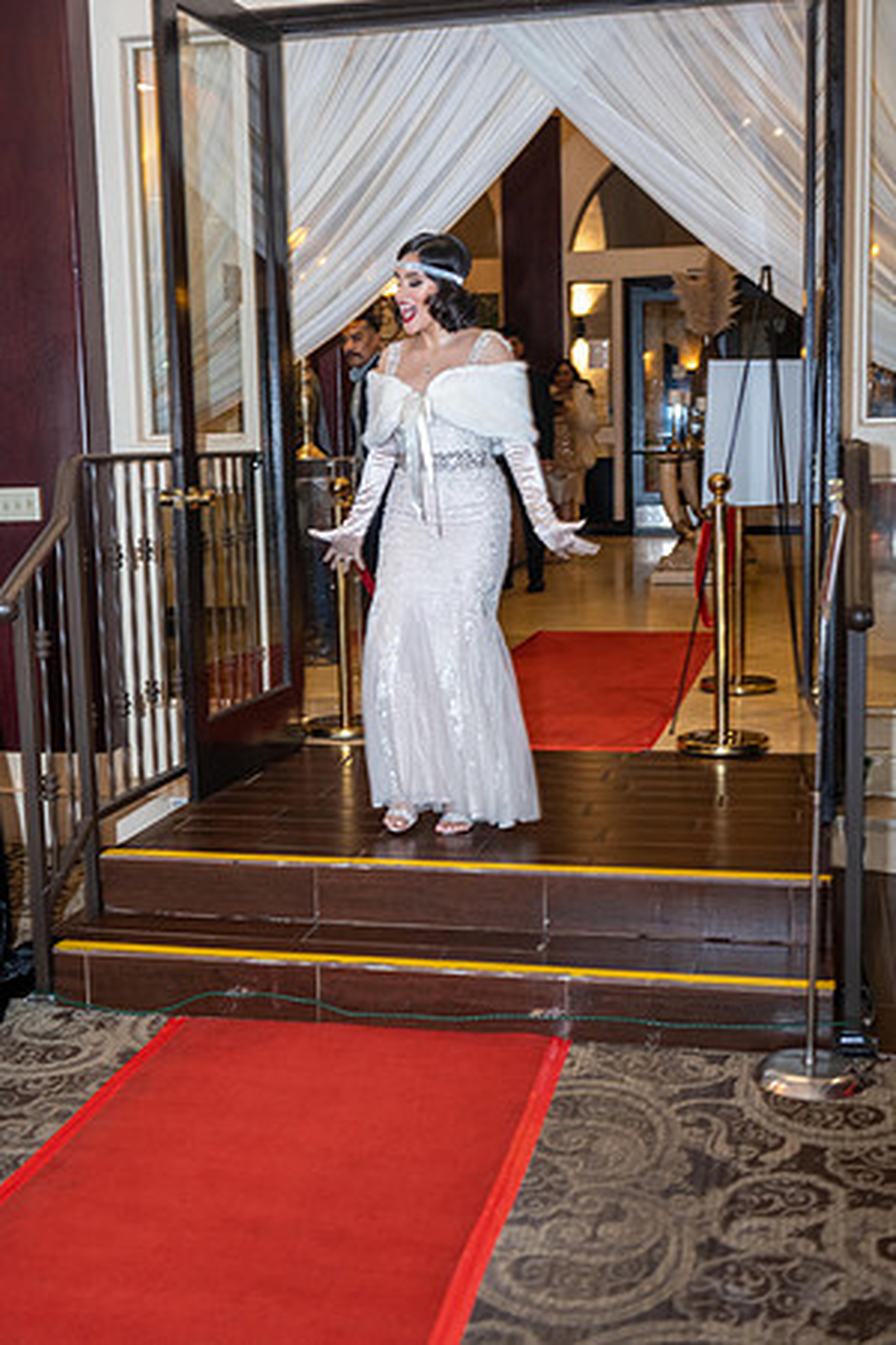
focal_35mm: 44
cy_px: 672
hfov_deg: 30.5
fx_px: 1643
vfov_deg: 44.5
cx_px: 448
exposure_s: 1/60
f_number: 4
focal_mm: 44
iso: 800
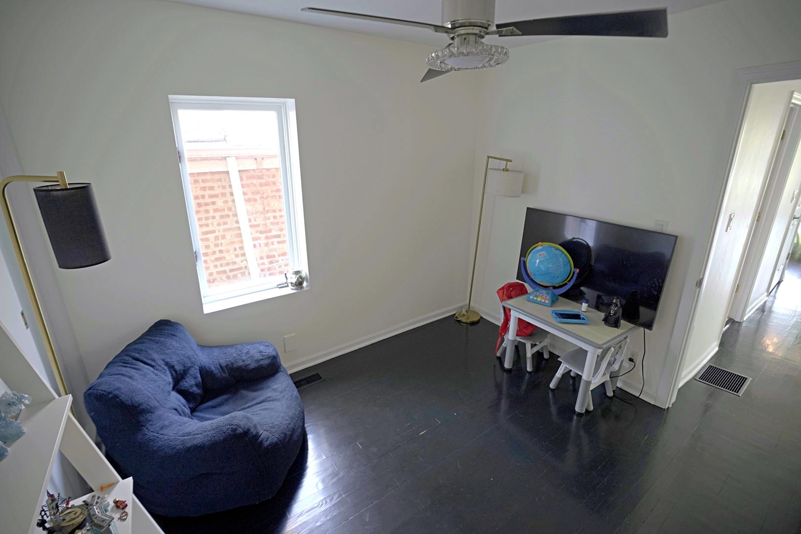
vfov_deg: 73.7
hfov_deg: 96.7
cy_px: 267
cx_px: 400
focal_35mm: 16
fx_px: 356
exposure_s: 1/80
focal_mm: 16
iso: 12800
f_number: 3.5
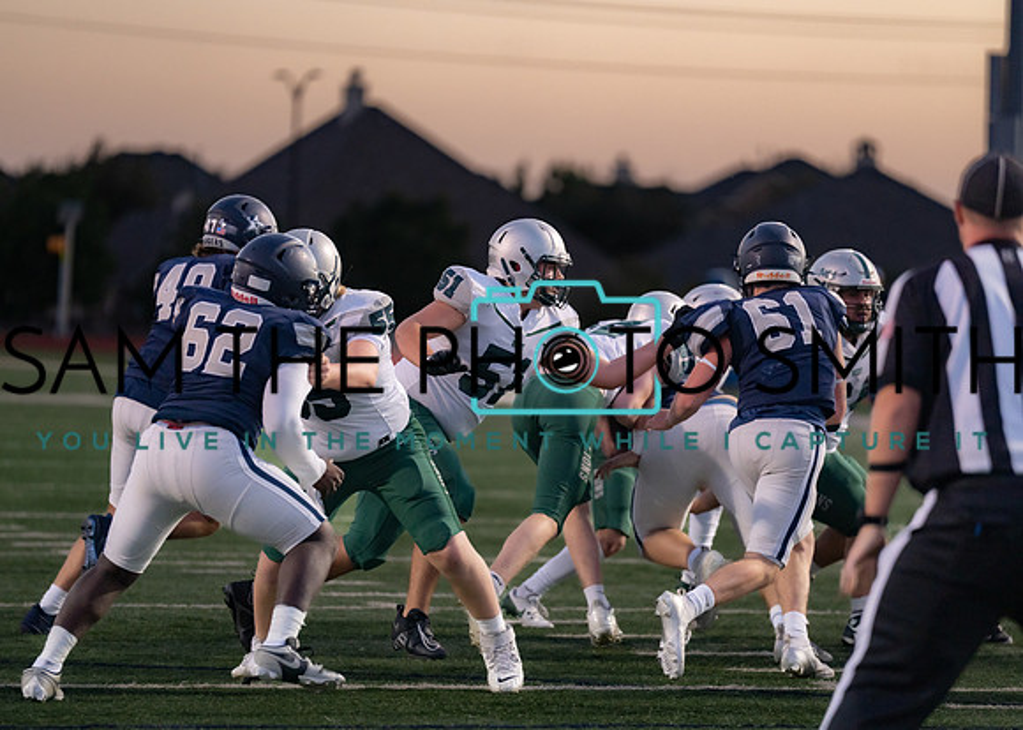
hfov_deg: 9.6
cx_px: 512
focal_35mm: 210
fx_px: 6087
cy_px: 365
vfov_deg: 6.9
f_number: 2.8
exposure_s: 1/1250
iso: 2000
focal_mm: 200
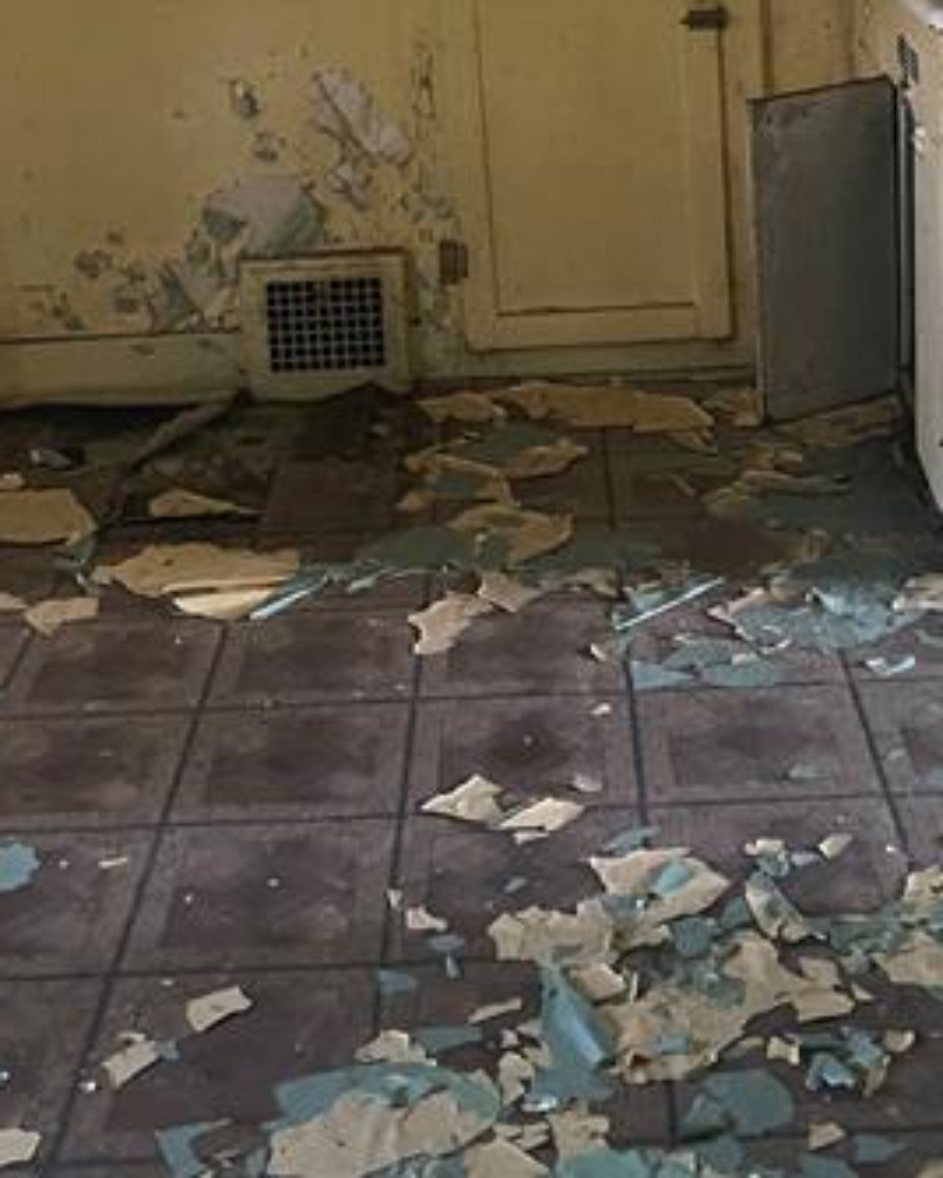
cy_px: 222
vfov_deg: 32.6
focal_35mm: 56
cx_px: 464
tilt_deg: -13.8
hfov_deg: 27.1
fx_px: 1954
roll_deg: +7.0
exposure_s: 1/30
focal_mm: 5.1
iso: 800
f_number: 1.6
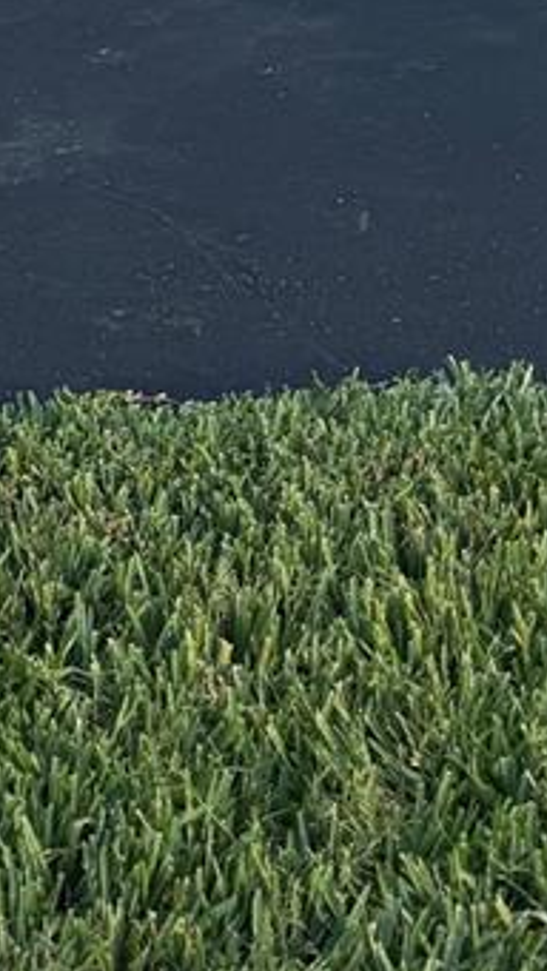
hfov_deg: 12.6
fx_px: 2370
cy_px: -681
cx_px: -254
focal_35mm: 92
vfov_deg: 18.9
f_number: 1.78
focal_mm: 6.76
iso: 80
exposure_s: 1/2959
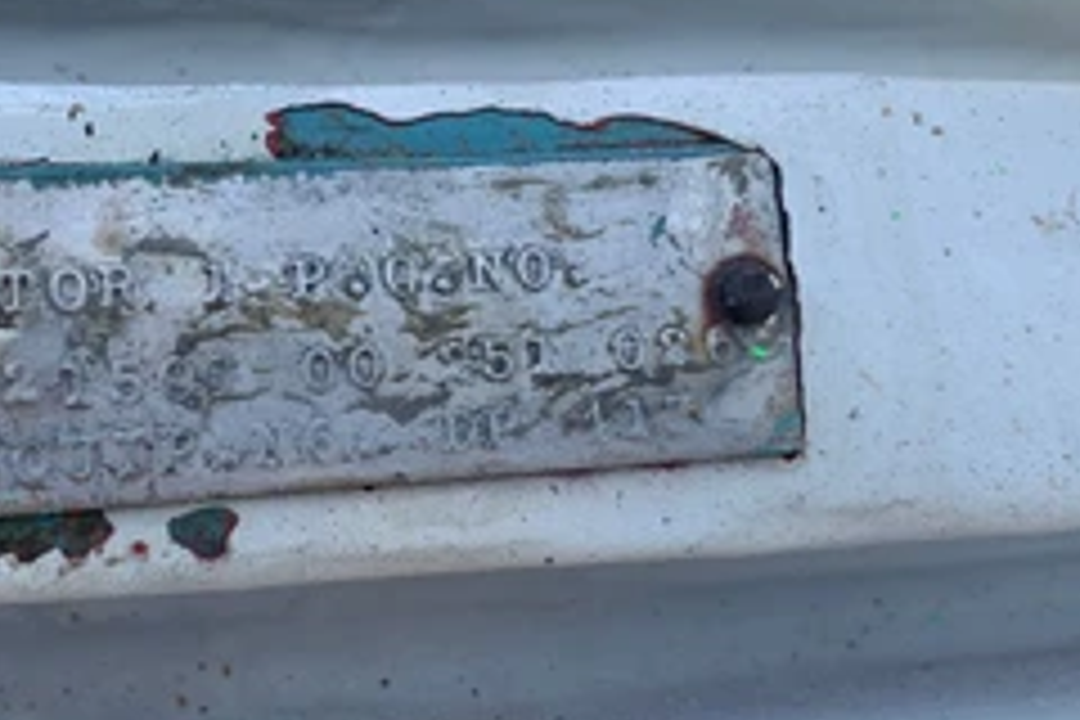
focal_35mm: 45
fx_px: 1350
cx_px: 342
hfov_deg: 42.9
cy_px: 392
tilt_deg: -62.0
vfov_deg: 29.9
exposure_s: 1/474
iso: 25
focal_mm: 4.25
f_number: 1.8
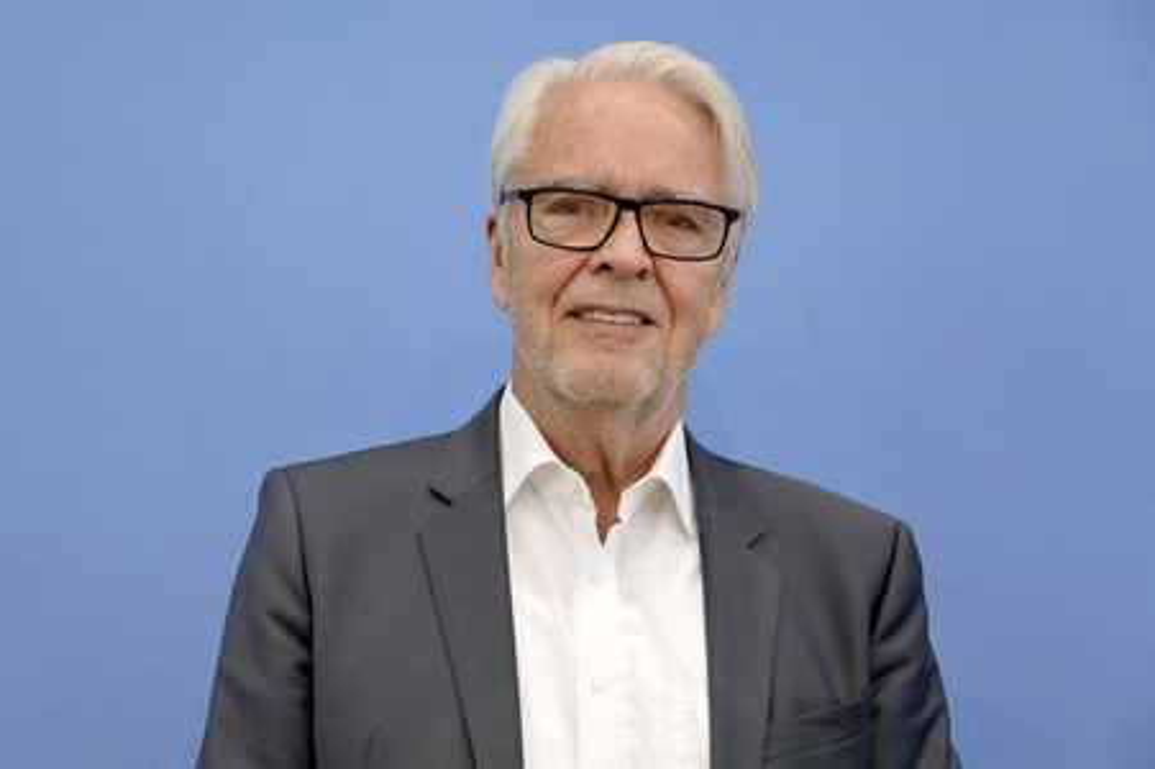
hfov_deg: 22.2
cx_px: 578
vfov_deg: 14.8
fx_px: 2949
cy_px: 384
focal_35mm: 92
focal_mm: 92
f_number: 5.6
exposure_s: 1/400
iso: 2500
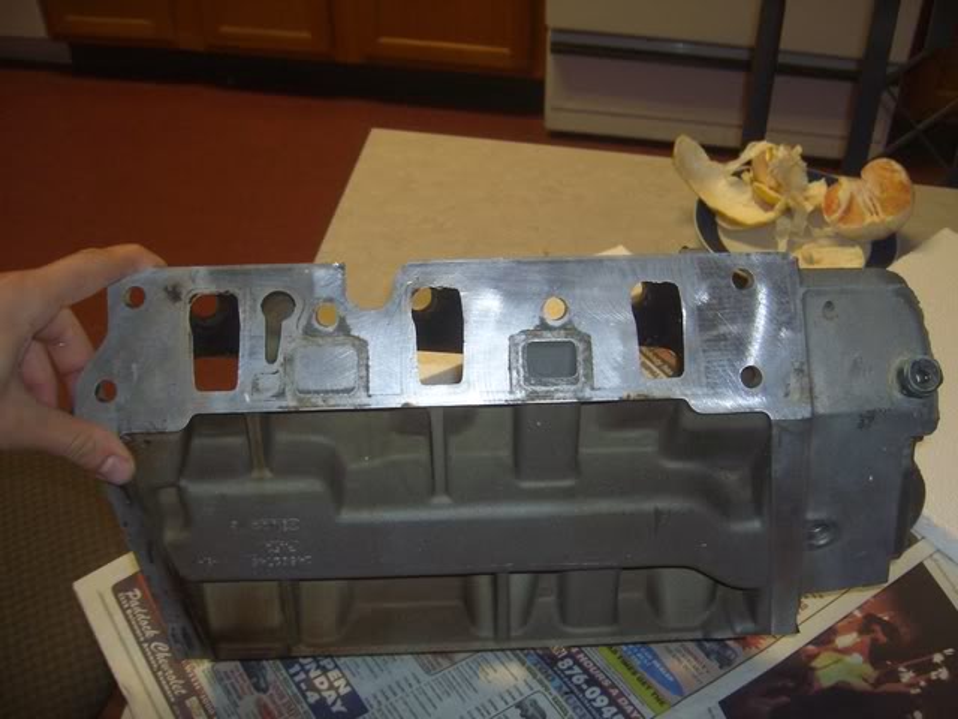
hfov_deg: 47.9
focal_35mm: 39
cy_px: 360
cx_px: 479
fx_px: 1079
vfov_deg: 36.8
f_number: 2.8
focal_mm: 8
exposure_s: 1/60
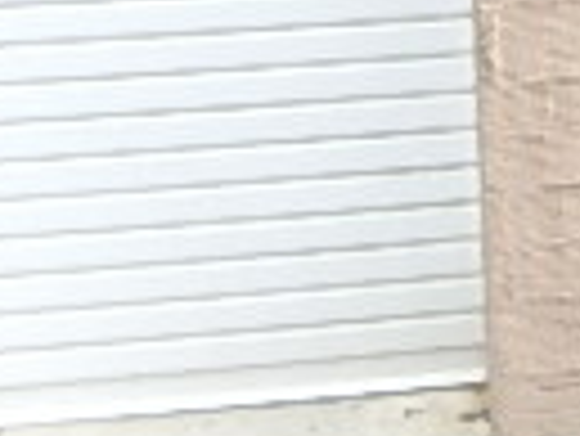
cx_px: 904
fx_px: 1744
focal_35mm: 104
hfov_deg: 16.9
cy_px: -324
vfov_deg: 13.0
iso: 250
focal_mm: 3.7
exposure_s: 1/30
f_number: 3.5
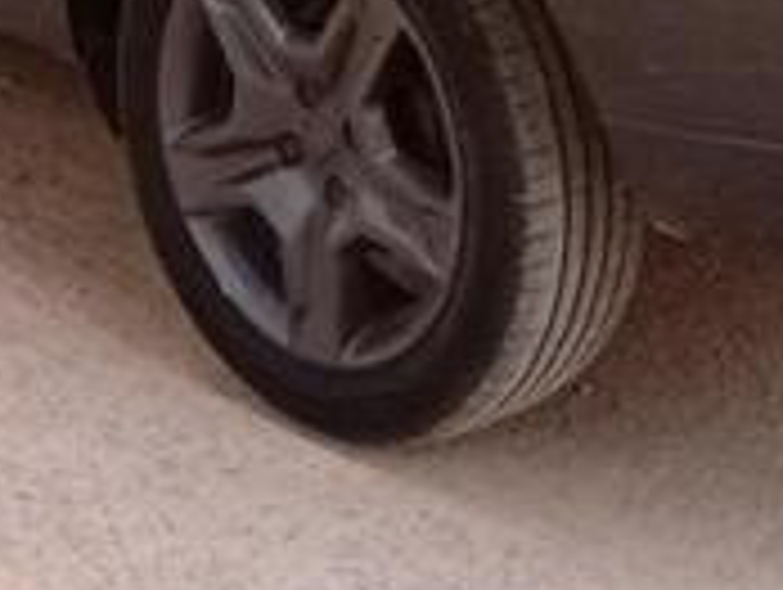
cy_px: -336
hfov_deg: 12.6
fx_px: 3556
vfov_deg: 9.2
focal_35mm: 157
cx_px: 351
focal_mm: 3.84
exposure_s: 1/50
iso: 166
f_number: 1.8
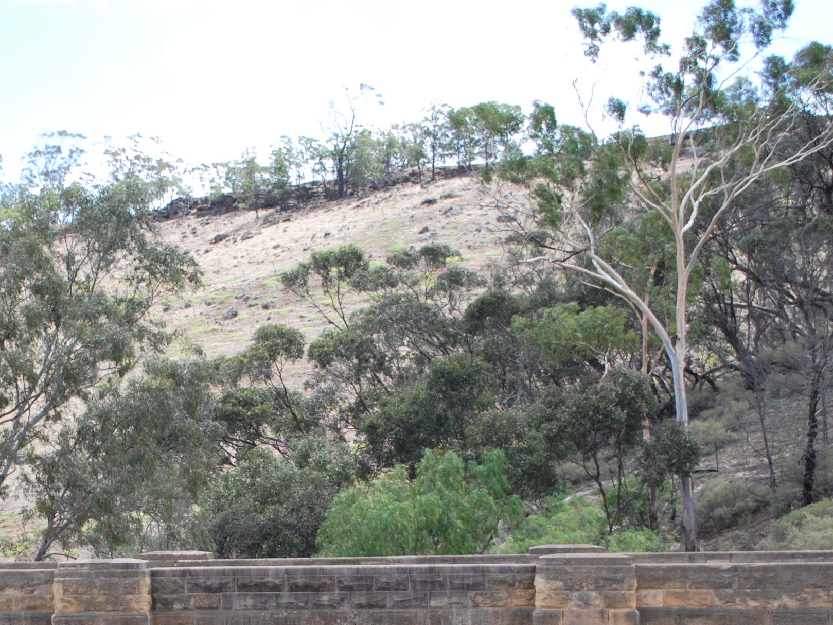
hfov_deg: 25.5
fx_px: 1829
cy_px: 583
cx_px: 263
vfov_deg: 19.0
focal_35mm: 76
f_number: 4
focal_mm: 22
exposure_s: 1/500
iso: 160
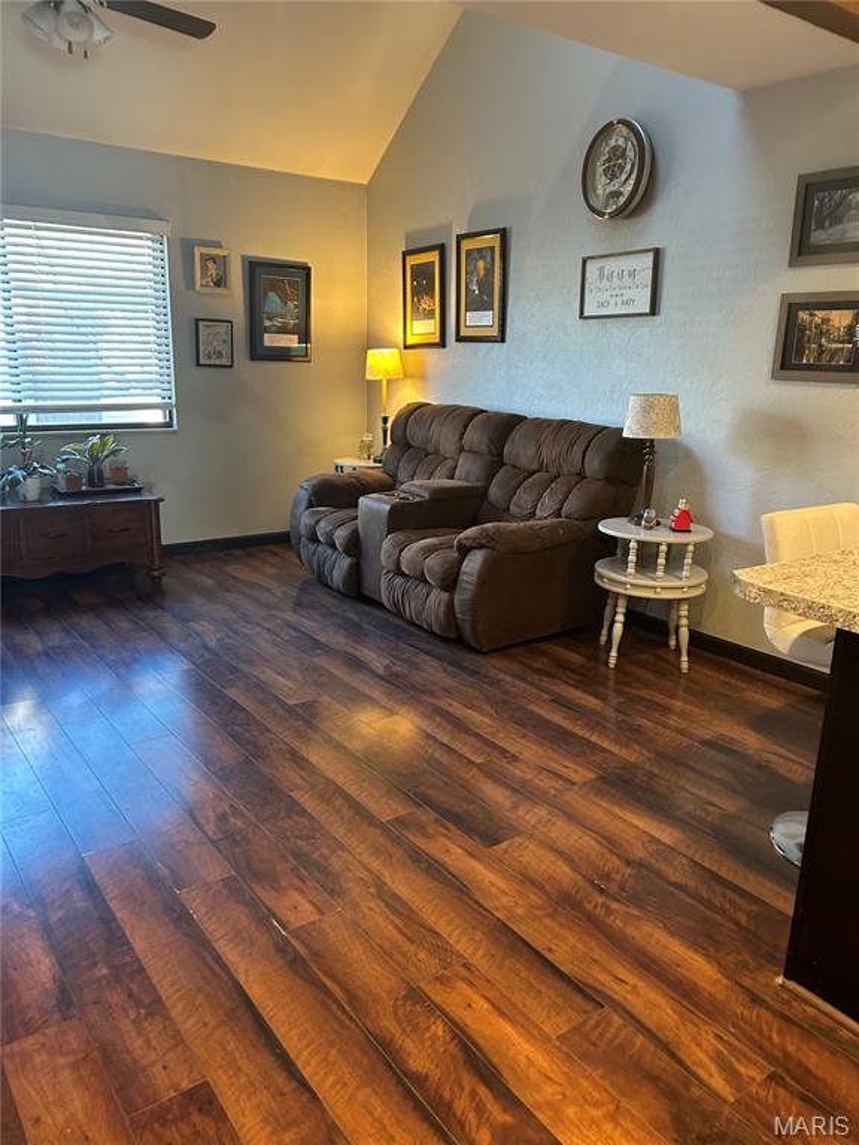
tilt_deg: -16.2
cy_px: 572
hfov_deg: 53.1
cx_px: 430
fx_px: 860
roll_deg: -0.6
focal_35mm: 26
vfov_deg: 67.3
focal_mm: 5.7
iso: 250
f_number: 1.5
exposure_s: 1/60
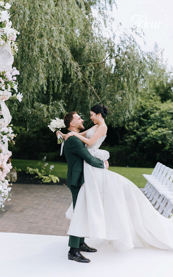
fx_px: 392
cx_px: 80
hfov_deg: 24.9
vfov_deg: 38.9
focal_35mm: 52
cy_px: 137
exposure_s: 1/5000
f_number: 2
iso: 320
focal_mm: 50
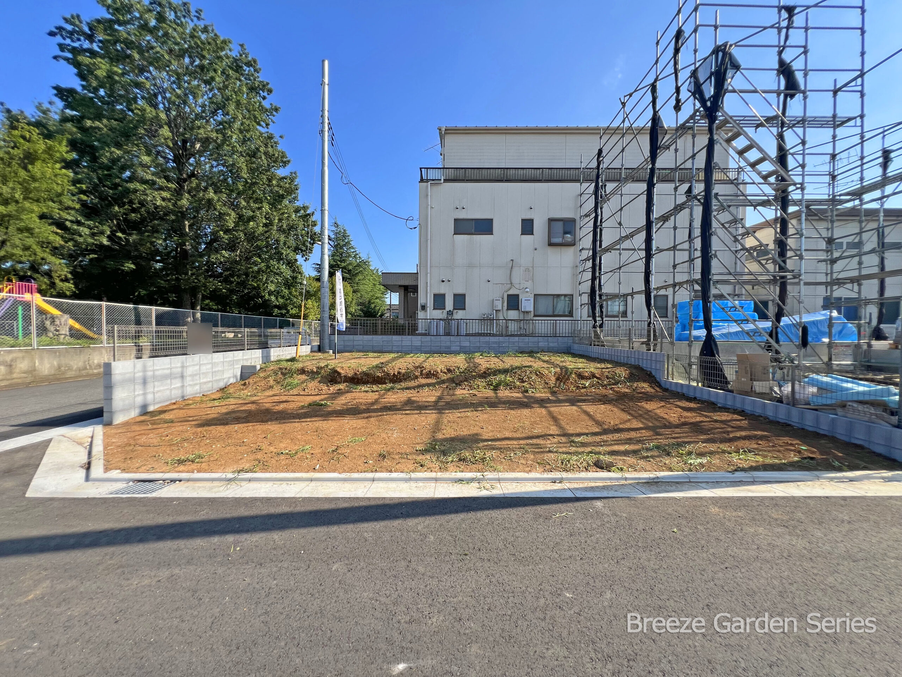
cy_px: 338
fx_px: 339
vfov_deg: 89.9
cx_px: 451
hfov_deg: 106.2
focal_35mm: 13
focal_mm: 1.57
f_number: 1.8
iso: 32
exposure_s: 1/867
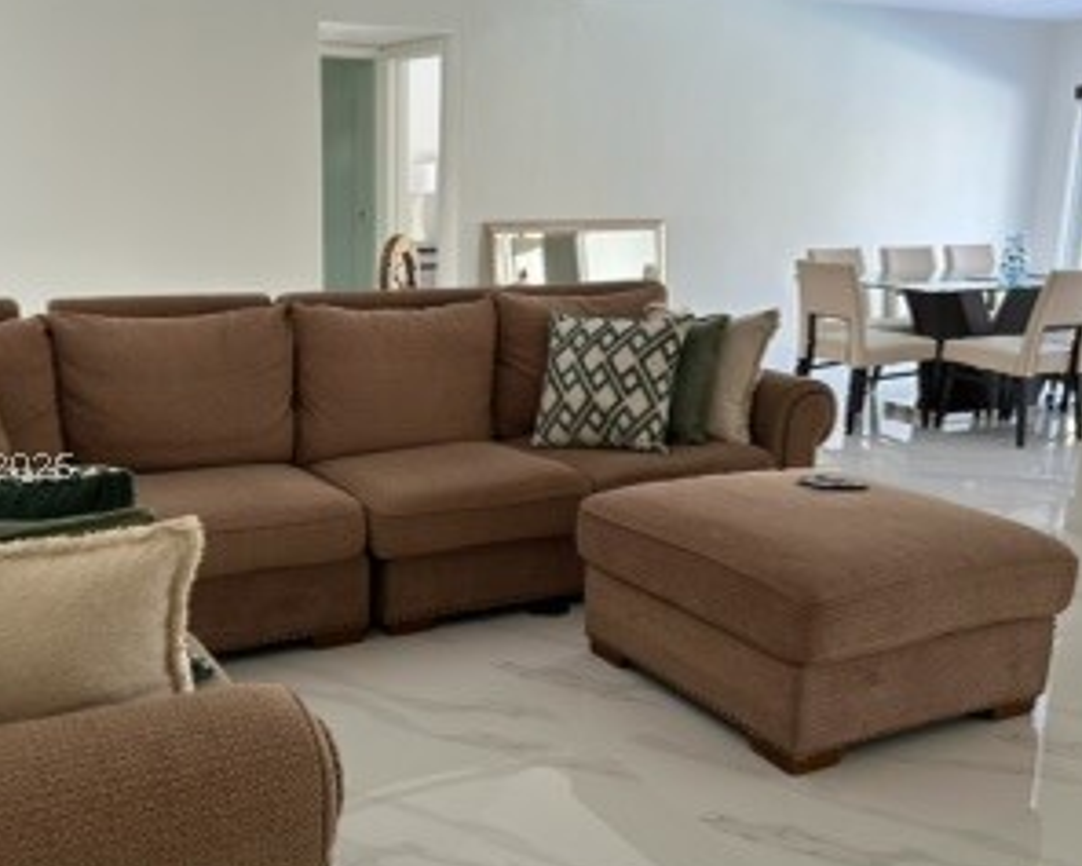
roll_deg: -0.7
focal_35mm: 38
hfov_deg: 47.6
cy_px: 464
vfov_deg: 39.2
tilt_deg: -13.0
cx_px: 431
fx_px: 1217
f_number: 1.78
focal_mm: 6.86
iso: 200
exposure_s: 1/121
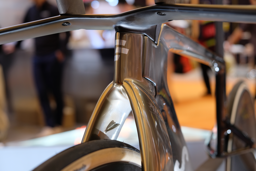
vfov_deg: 22.3
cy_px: 86
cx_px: 128
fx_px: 434
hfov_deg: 32.9
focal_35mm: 61
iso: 400
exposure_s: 1/75
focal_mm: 40.7
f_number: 4
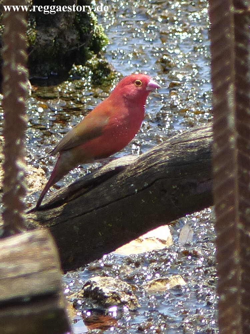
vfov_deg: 3.3
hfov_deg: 2.5
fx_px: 5778
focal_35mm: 600
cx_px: 125
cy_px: 167
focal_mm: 108
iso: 100
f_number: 4
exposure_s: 1/320
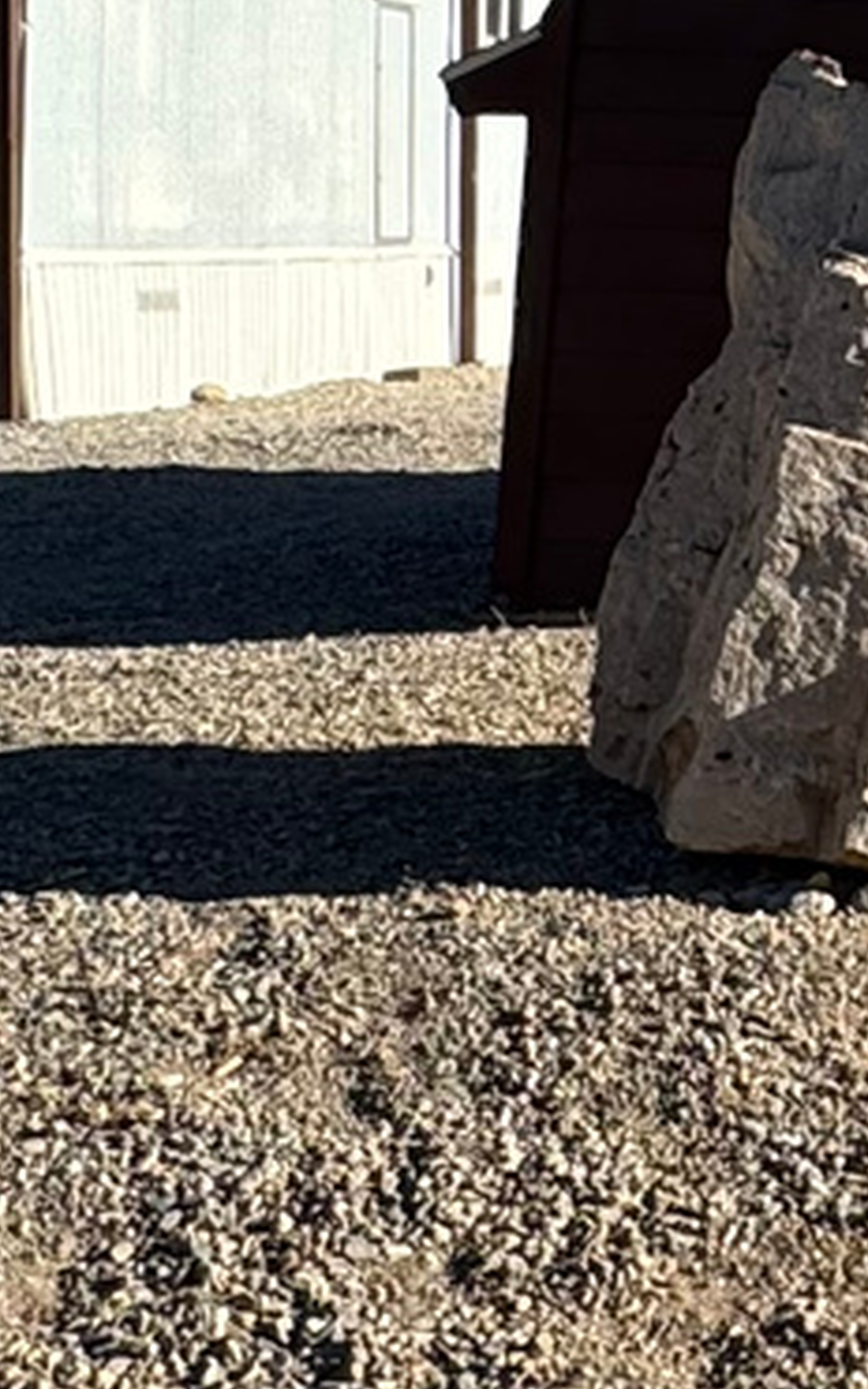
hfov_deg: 13.8
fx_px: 3102
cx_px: 1669
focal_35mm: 82
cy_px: 109
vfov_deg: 24.4
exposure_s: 1/1370
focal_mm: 2.22
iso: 50
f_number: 2.2
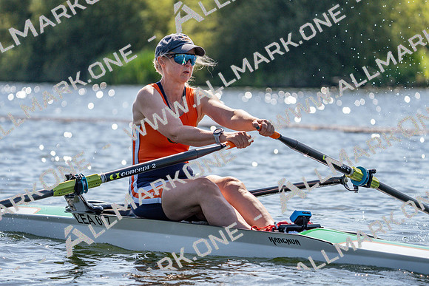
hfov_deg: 8.6
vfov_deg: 5.8
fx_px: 2849
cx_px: 214
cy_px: 143
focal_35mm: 239
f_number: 5.6
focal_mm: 239
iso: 320
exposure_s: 1/2000
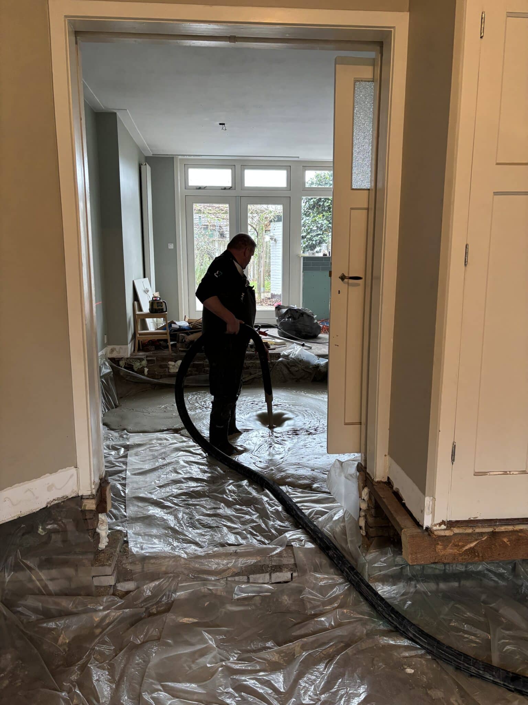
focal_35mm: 26
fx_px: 529
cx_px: 264
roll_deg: -0.9
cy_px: 352
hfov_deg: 53.1
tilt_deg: -8.6
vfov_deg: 67.3
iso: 160
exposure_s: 1/50
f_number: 1.6
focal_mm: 5.96
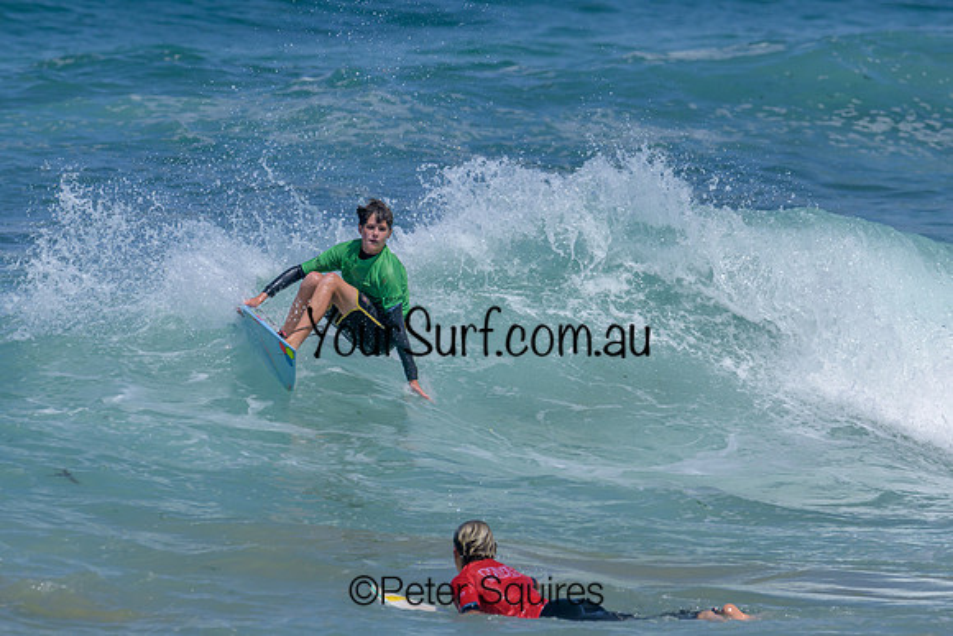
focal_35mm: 564
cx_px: 433
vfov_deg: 2.4
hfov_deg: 3.7
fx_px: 14921
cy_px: 246
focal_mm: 460
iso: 500
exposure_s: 1/2000
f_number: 11
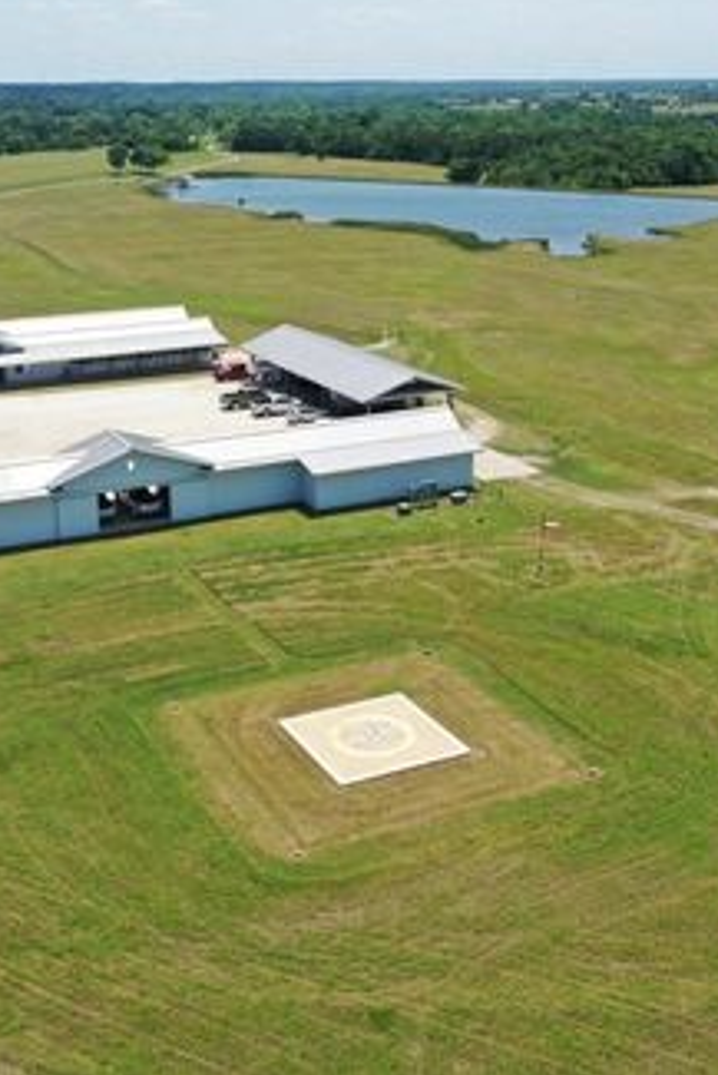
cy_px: 528
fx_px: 1285
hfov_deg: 31.2
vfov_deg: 45.4
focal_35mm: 43
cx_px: 318
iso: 100
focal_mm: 10.26
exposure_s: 1/500
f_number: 5.6
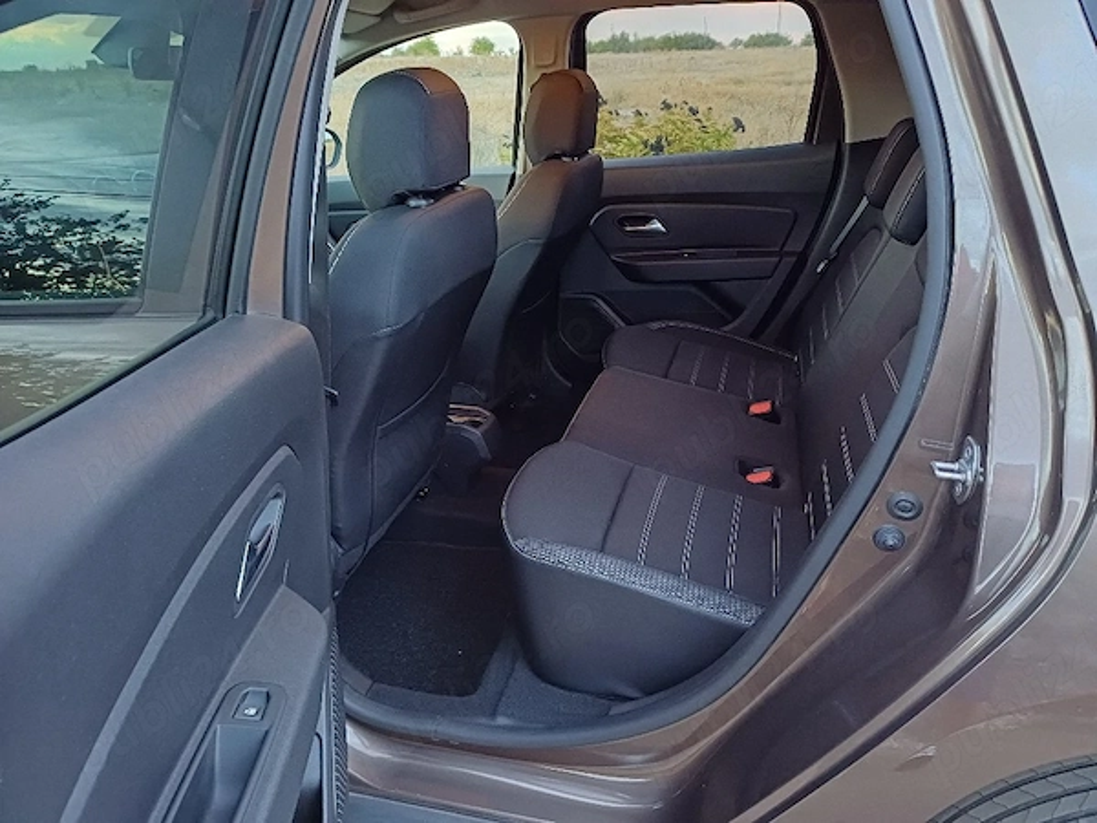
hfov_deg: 69.4
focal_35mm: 25
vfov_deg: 54.9
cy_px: 412
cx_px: 548
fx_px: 792
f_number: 1.8
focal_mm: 4.65
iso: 1000
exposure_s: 1/20
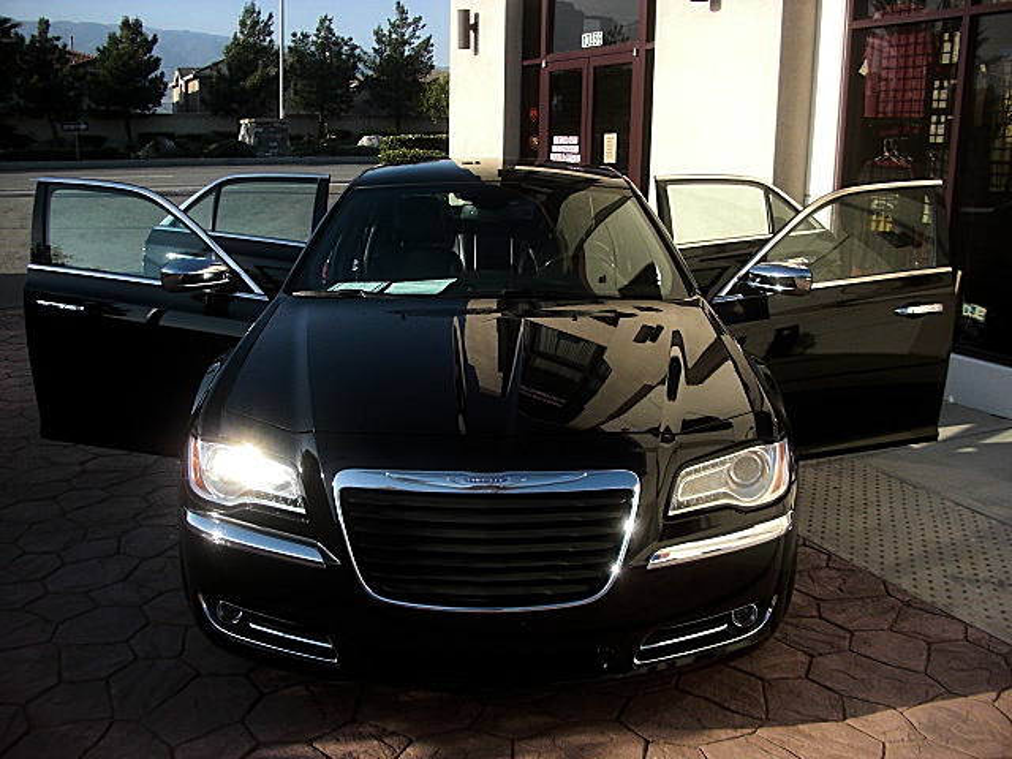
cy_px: 380
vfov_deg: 39.7
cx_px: 506
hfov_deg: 51.4
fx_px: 1052
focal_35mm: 36
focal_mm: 6.3
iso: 50
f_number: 2.8
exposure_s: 1/500
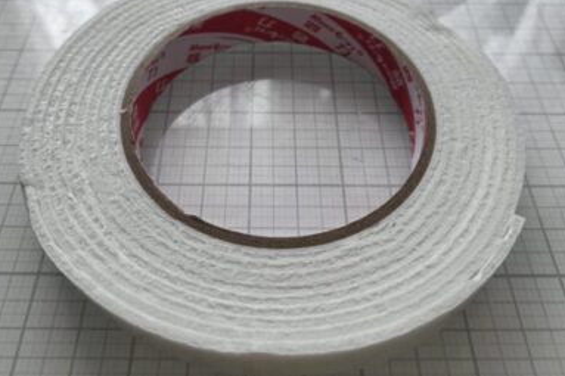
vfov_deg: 51.1
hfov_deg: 71.5
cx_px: 279
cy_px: 159
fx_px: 392
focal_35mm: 25
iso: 160
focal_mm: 5.4
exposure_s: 1/182
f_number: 1.8
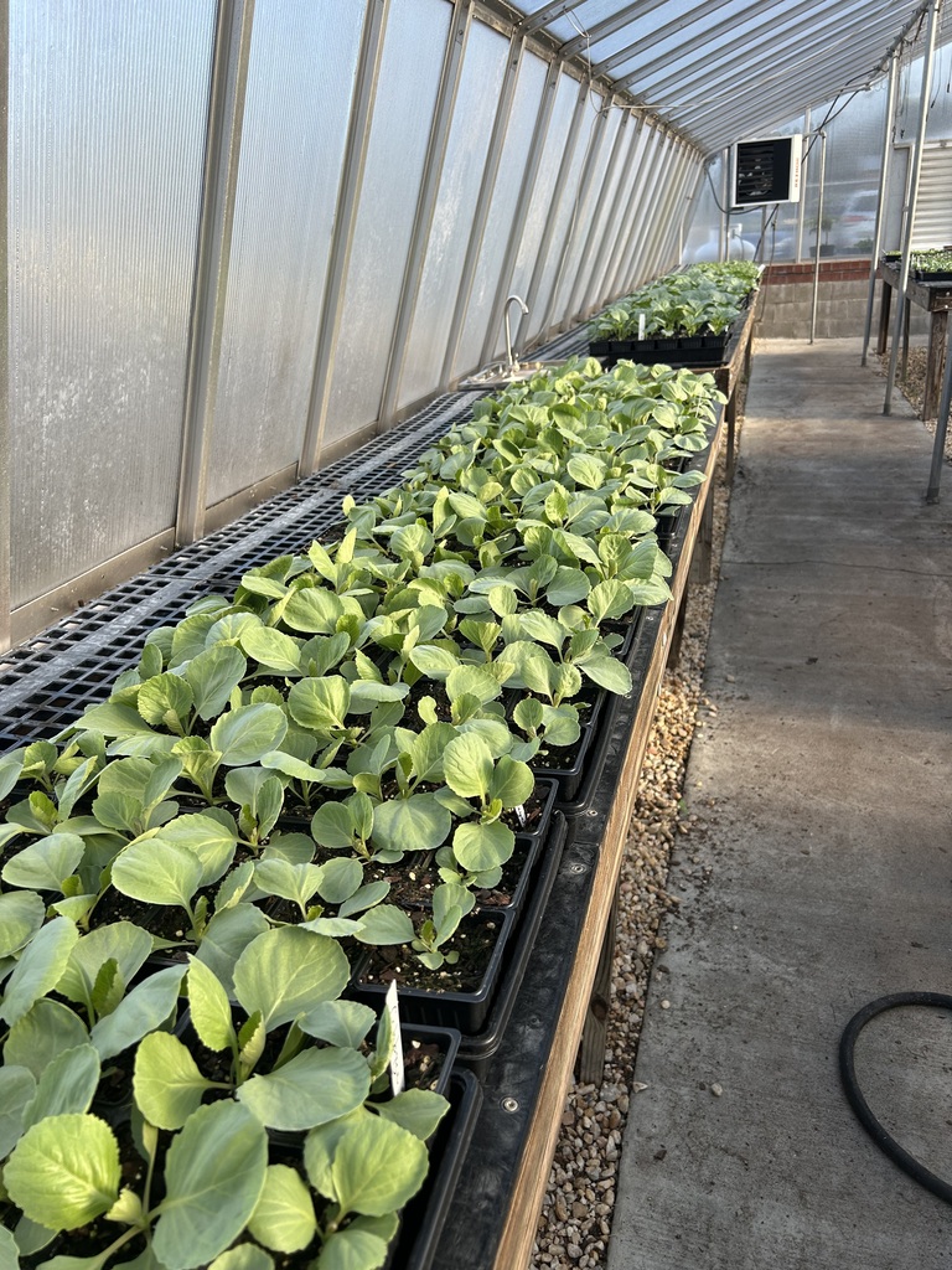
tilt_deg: -22.9
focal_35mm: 26
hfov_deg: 53.1
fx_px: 953
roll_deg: +3.6
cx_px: 476
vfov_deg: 67.3
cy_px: 635
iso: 50
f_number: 1.5
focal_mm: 5.7
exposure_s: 1/601
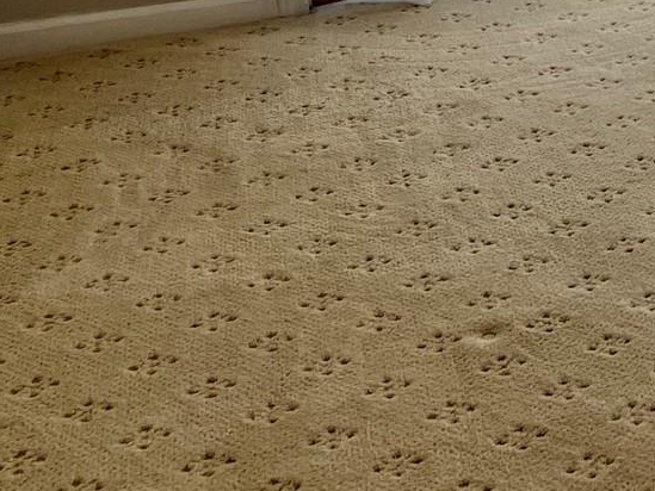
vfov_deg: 14.7
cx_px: 1006
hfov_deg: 17.9
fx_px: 1836
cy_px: -111
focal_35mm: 97
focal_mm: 5.7
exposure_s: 1/670
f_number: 1.5
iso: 50
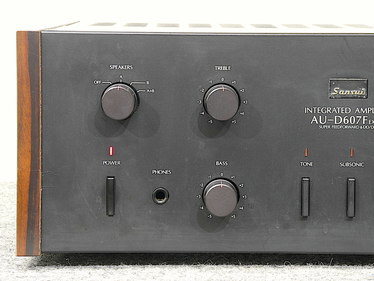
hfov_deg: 15.9
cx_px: 187
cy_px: 140
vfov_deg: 12.0
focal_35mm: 124
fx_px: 1340
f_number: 6.3
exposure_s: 3.2
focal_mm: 22.3
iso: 100
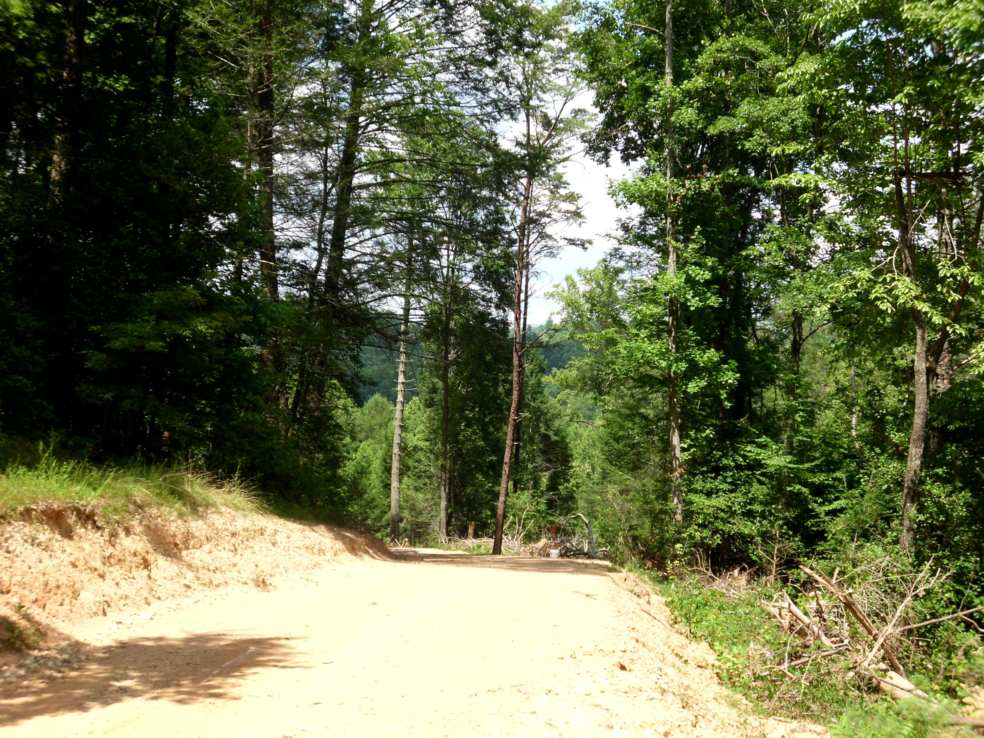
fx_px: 1279
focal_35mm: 45
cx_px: 492
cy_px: 369
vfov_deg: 32.2
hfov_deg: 42.1
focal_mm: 8.08
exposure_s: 1/107
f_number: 9.3
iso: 100
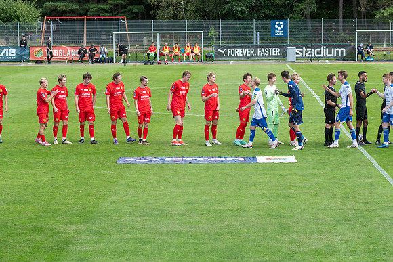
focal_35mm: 107
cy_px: 131
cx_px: 196
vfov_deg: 12.8
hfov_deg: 19.0
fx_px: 1171
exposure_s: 1/1000
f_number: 4
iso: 280
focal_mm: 70
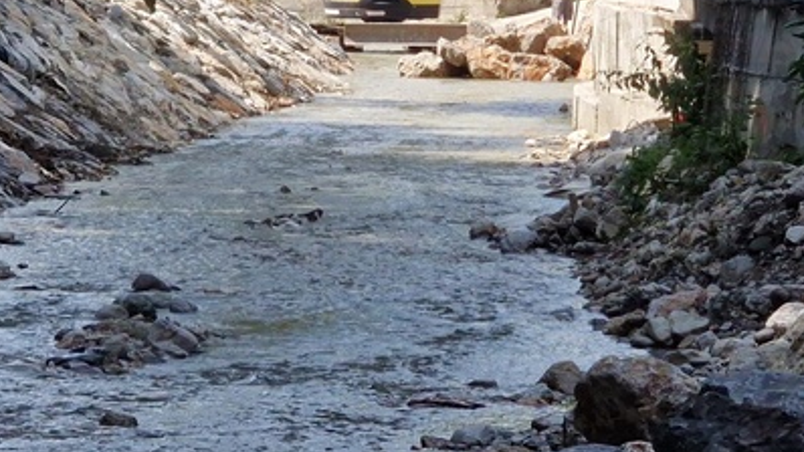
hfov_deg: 25.0
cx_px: 382
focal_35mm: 85
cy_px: 137
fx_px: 1812
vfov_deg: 14.2
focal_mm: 7.9
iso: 50
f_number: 2.4
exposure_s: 1/1269
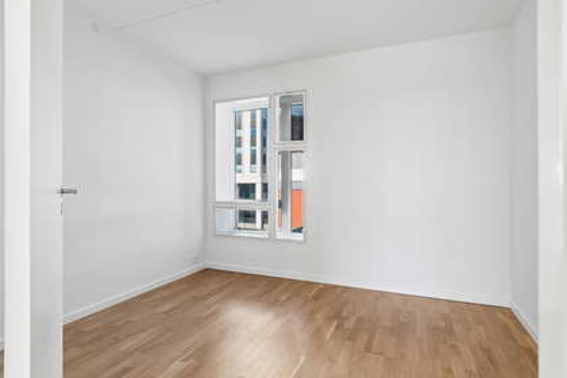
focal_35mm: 18
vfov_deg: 67.4
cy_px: 189
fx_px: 283
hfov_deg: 90.0
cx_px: 284
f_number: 10
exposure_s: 1/50
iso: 200
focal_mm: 12
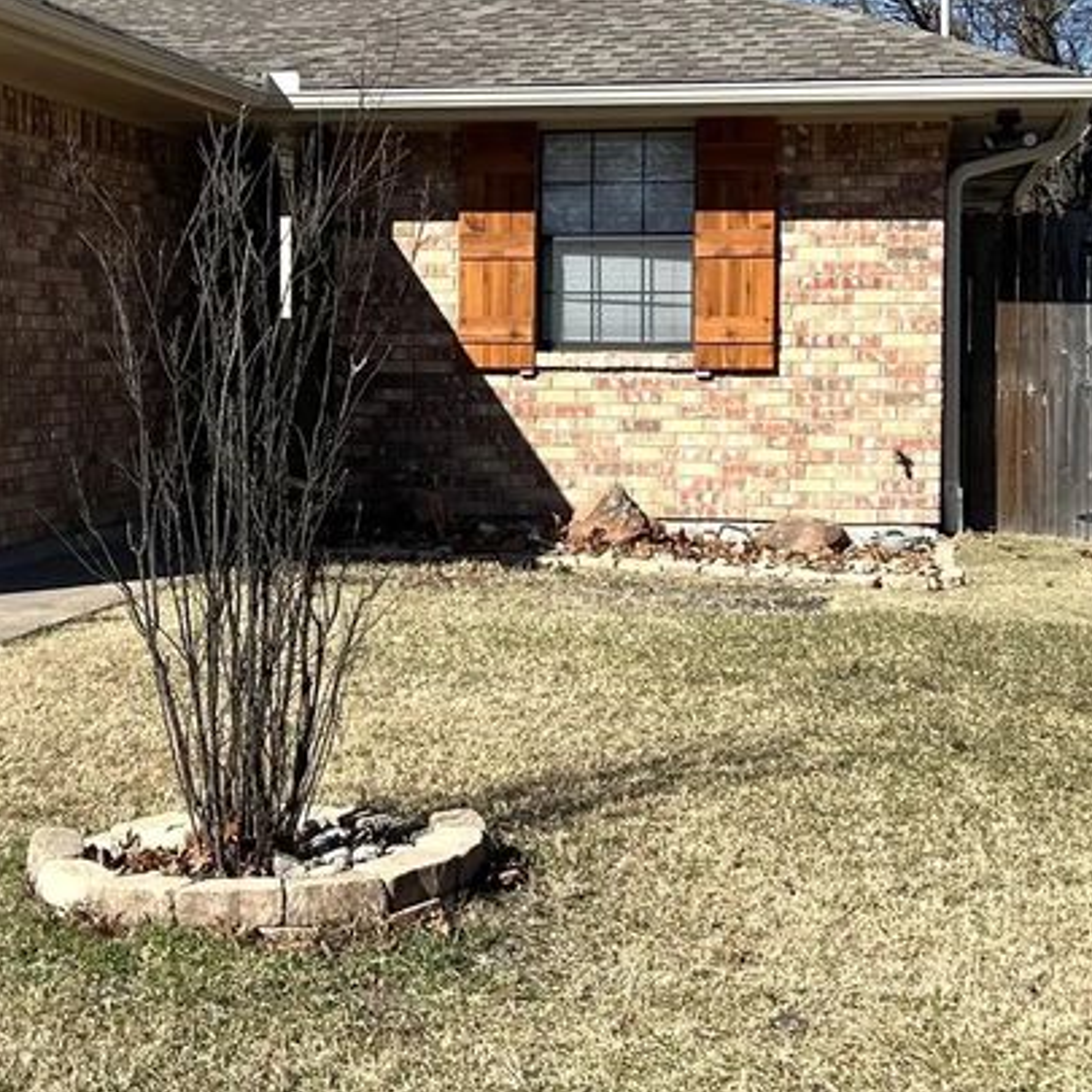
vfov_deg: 25.6
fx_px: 2391
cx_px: 423
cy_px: 380
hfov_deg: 25.7
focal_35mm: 67
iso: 50
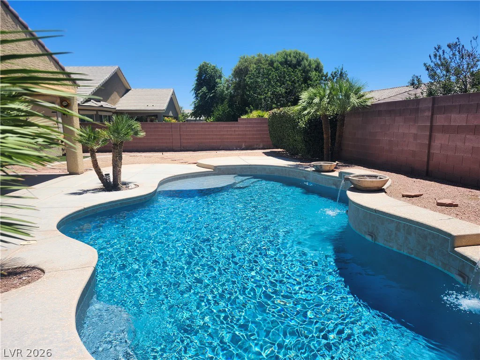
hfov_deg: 73.9
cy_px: 180
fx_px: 319
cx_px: 240
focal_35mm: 23
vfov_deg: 58.9
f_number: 1.8
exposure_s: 1/1588
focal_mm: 5.54
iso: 25
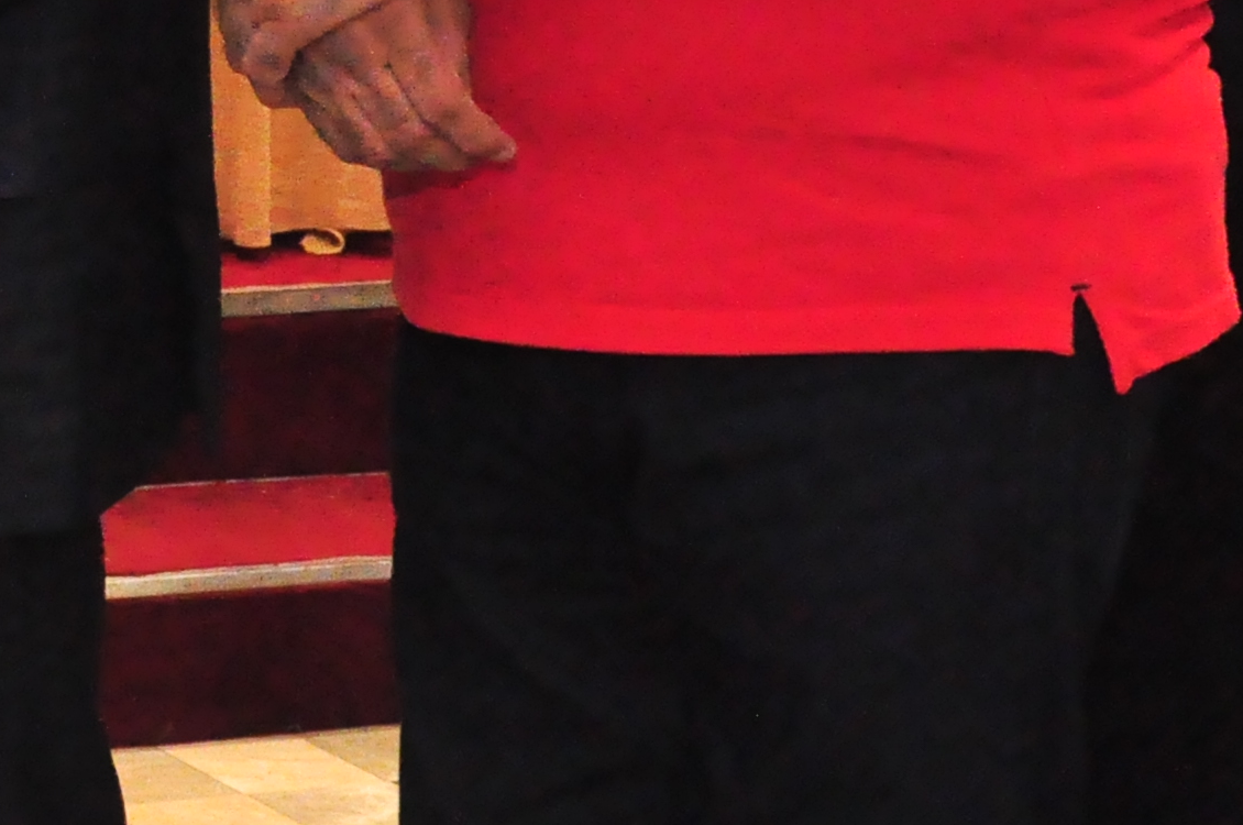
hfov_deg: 12.9
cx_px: -815
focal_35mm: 148
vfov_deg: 9.0
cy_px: -365
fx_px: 5103
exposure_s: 1/100
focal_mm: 26
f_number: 5.6
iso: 3200
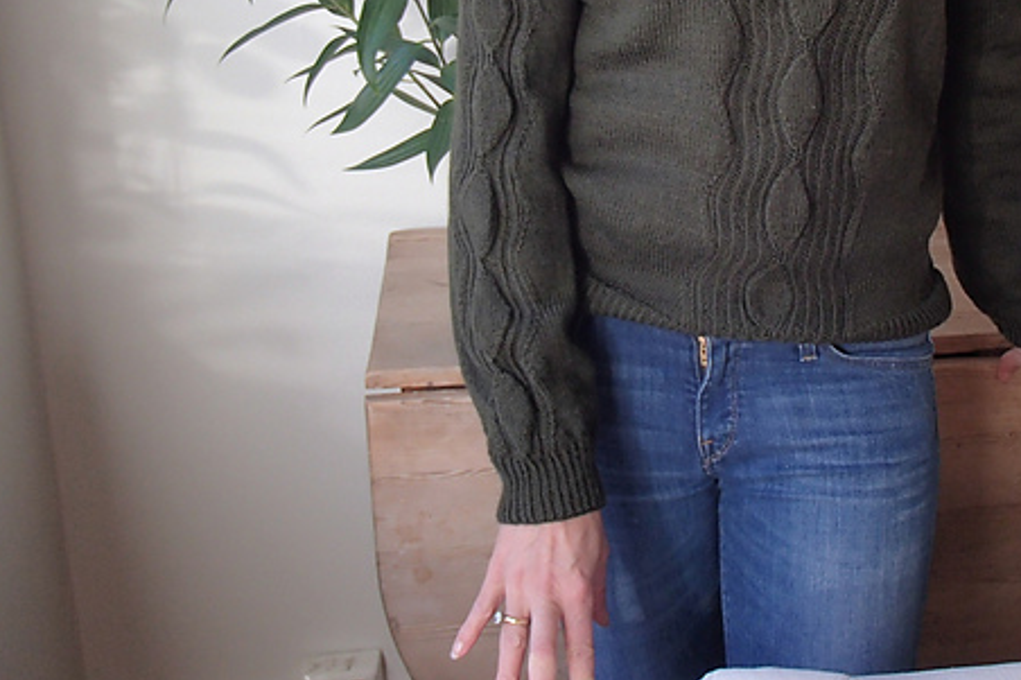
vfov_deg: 25.2
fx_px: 1503
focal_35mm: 53
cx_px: 707
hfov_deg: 37.0
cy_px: 160
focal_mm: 6.45
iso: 200
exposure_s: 1/60
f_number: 4.5
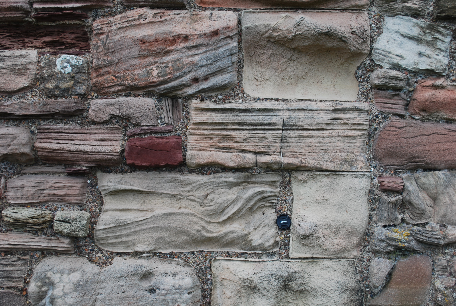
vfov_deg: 30.9
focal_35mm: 44
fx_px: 552
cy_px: 153
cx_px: 228
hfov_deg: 44.9
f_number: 6.3
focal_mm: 29
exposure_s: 1/160
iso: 100
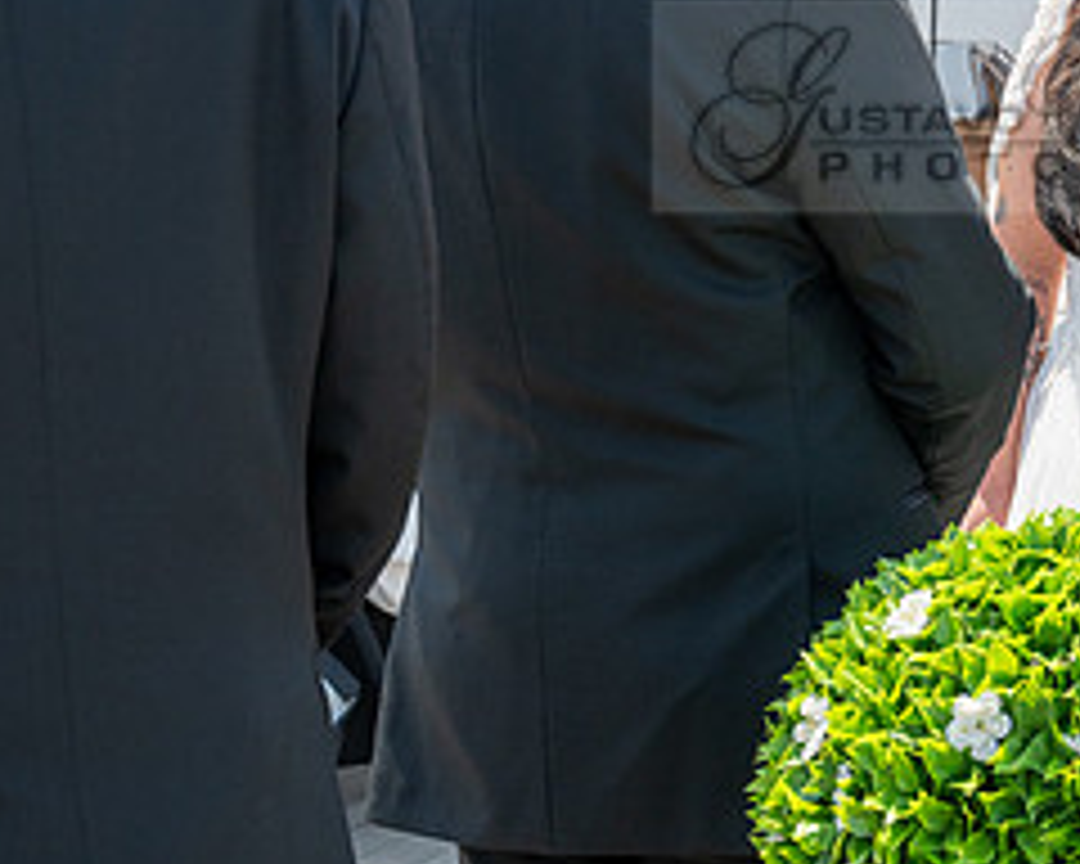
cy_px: 106
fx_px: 3772
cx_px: 1044
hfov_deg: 16.0
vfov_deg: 13.0
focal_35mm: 118
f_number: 9
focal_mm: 52
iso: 200
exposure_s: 1/200
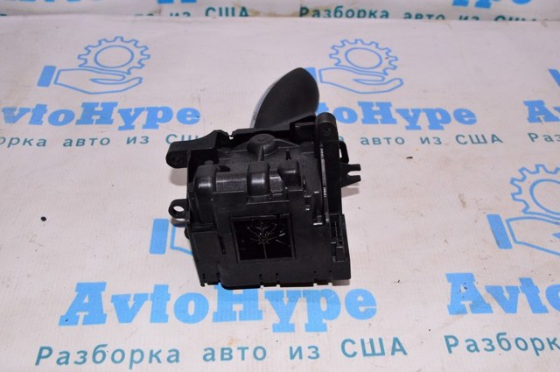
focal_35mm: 36
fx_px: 559
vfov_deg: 36.8
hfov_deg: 53.2
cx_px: 280
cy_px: 186
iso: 1600
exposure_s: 1/200
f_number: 8
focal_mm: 24
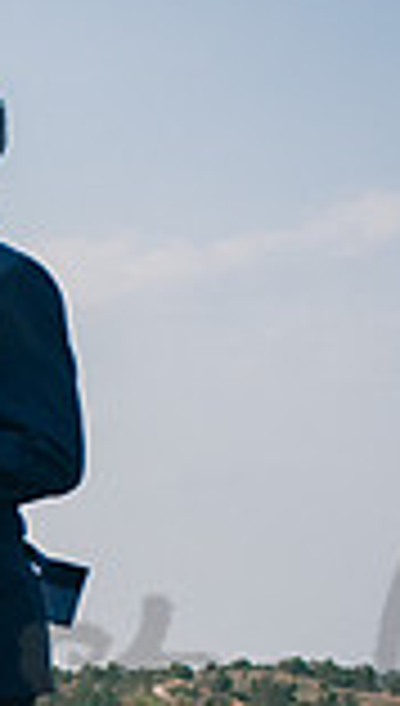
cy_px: 657
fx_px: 2024
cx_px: -517
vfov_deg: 19.4
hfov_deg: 10.0
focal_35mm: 108
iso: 2000
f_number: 3.5
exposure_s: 1/8000
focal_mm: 28
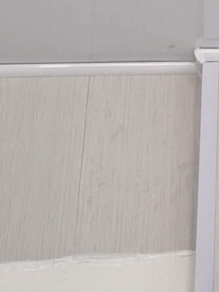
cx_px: 364
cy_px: -198
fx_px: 927
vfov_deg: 15.8
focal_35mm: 110
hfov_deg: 12.5
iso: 735
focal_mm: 6.81
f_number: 1.85
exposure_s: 1/140
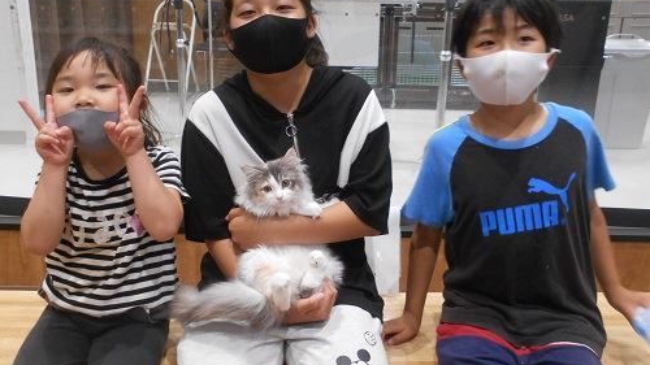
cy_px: 196
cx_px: 325
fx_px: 586
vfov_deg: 34.6
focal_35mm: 34
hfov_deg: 58.0
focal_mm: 4.6
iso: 220
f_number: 3.2
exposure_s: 1/30
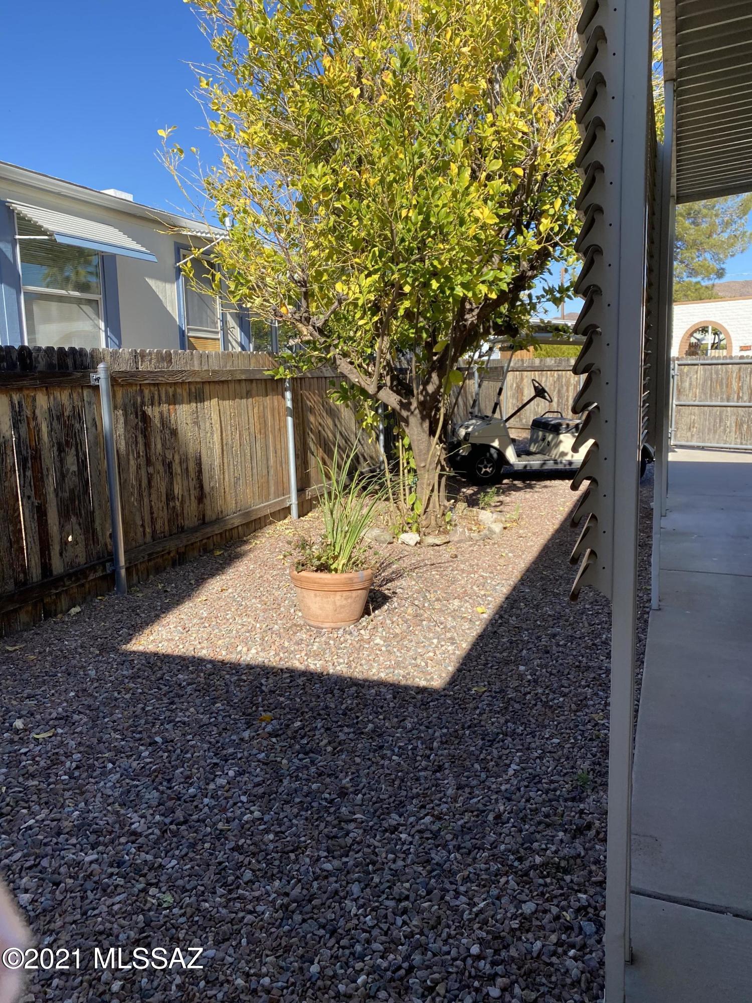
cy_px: 502
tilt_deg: -8.3
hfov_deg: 53.1
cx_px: 376
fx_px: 753
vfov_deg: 67.3
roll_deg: +1.3
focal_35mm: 26
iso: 32
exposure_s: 1/1272
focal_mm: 4.25
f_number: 1.8
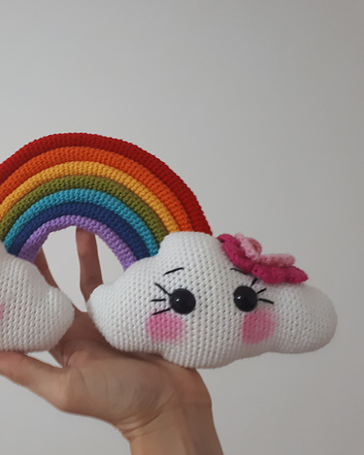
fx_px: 485
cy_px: 224
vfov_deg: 50.3
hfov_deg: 39.5
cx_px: 72
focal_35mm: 36
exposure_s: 1/25
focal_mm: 3.6
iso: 160
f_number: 1.9
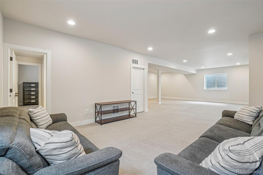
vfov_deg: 77.3
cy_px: 88
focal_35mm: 15
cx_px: 132
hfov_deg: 100.4
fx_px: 110
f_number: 8
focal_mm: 10
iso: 400
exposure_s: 1/8
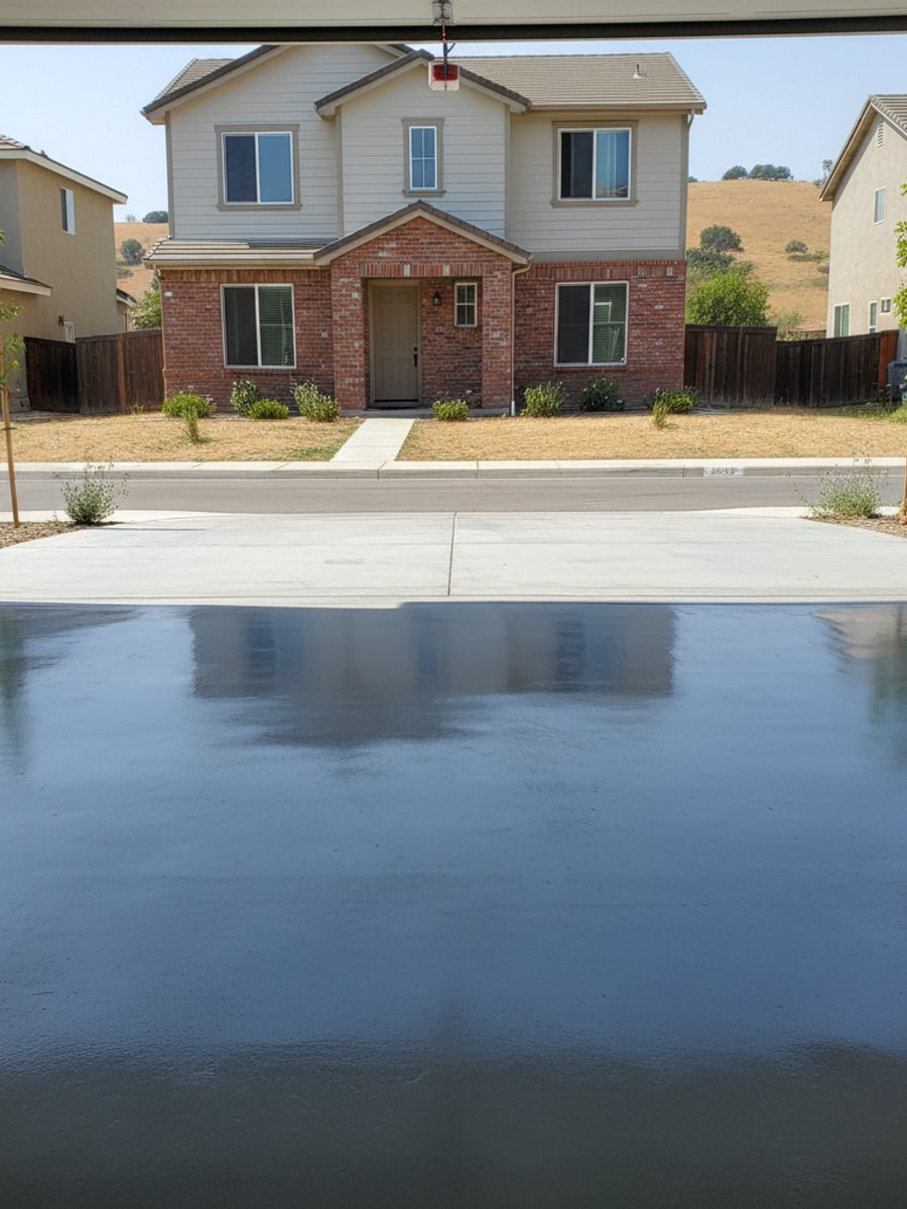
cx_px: 454
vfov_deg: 67.3
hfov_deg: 53.1
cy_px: 604
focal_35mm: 26
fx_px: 908
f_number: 1.6
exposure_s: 1/1431
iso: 268
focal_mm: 5.7
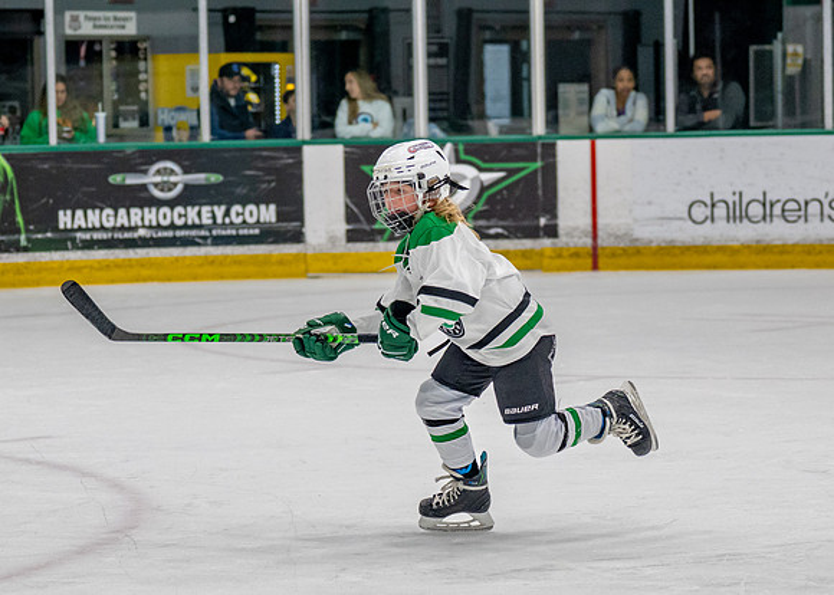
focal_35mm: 160
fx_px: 3779
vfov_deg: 9.0
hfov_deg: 12.6
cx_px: 325
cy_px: 347
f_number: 2.8
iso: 1000
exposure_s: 1/1600
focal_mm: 70
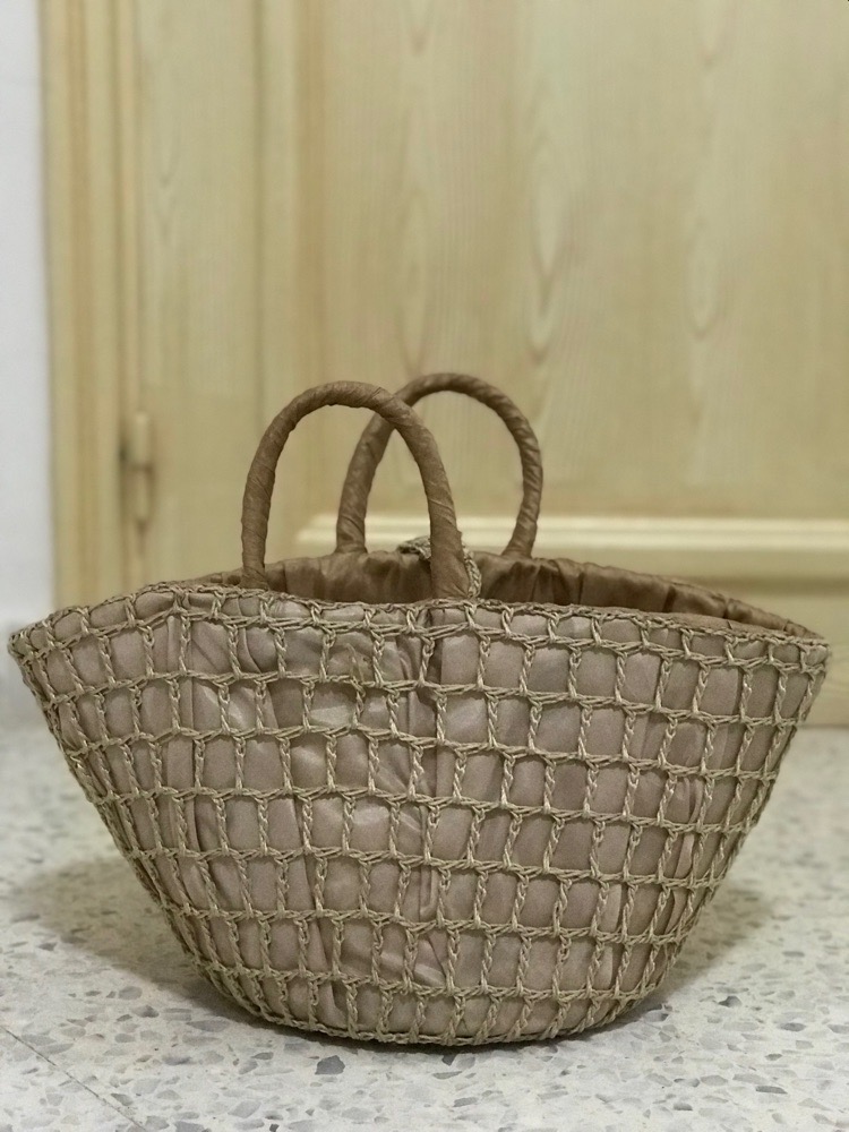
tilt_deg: -8.3
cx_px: 424
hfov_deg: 25.7
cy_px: 566
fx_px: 1864
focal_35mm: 57
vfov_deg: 33.8
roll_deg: -0.5
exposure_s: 1/50
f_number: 2.8
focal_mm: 6.6
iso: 1000
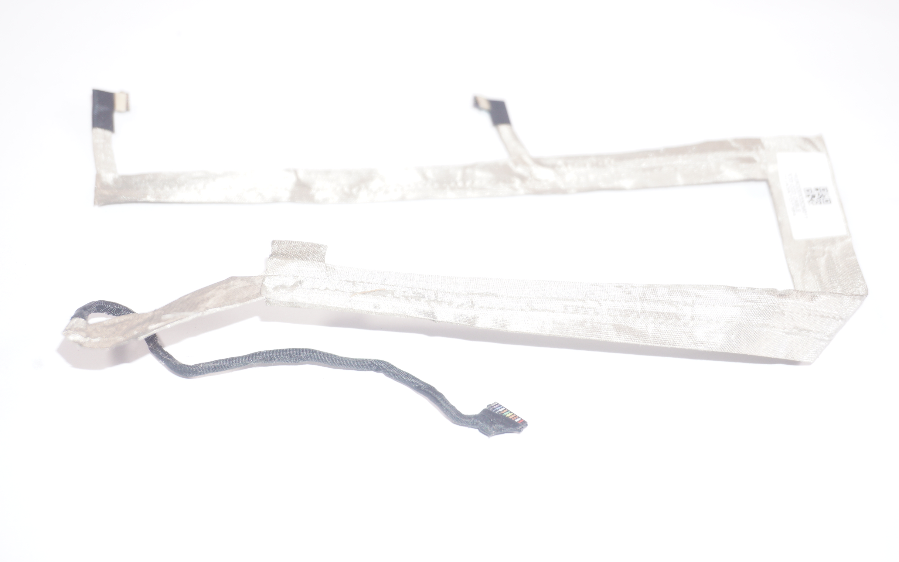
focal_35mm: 61
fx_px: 1483
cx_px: 454
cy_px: 288
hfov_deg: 33.7
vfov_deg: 21.5
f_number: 5.6
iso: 250
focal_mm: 39
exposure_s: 1/160
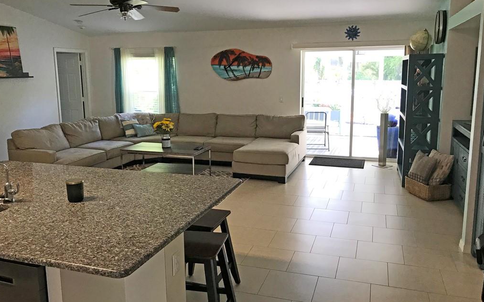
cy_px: 140
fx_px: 396
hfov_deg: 62.9
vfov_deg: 41.8
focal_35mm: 30
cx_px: 241
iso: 32
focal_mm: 3.99
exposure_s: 1/30
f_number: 1.8
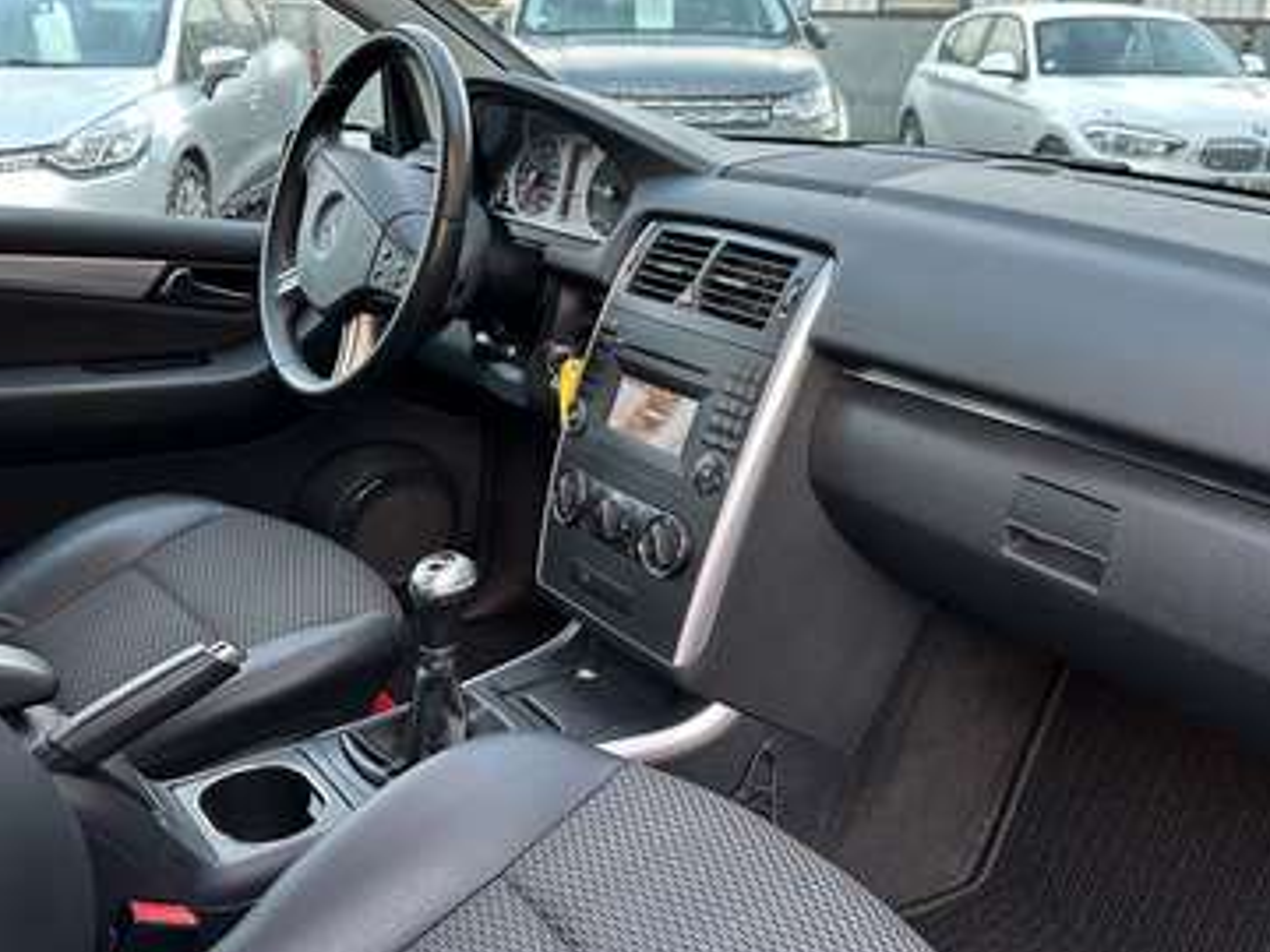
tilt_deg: -21.7
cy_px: 499
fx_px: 1247
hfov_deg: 53.9
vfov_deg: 41.8
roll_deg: -1.2
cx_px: 670
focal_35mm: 34
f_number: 1.78
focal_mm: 6.86
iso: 200
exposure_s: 1/50
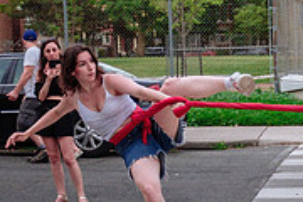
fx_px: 968
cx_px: 254
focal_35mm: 115
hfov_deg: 17.6
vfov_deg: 11.9
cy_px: 117
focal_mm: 22
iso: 1600
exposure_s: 1/800
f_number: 2.8
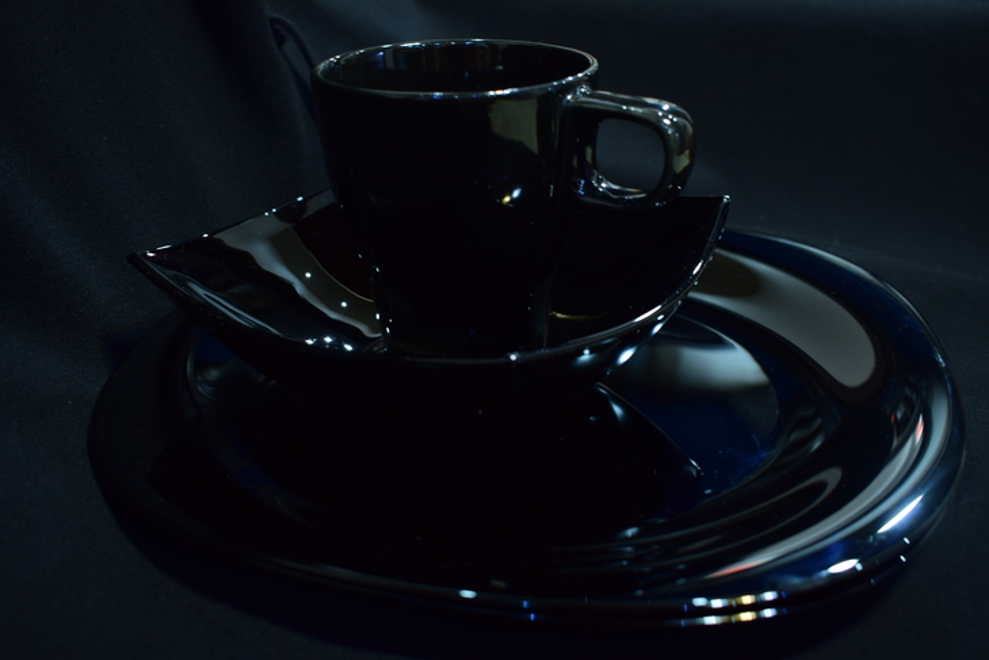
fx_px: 989
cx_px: 494
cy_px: 330
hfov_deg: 53.1
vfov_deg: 36.9
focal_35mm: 36
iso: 200
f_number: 5
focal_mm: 24
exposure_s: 1/2
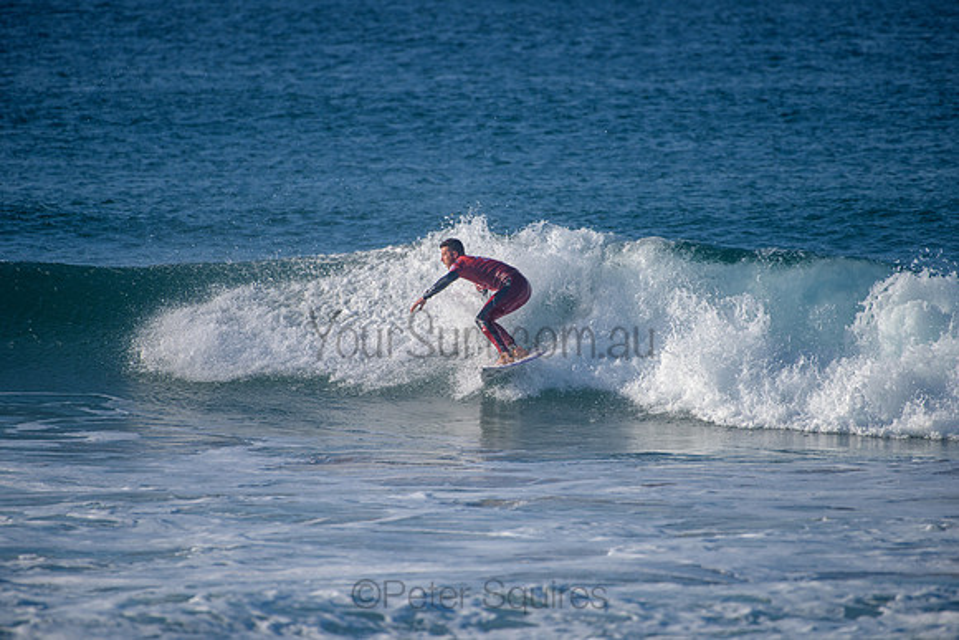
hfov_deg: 4.0
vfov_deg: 2.7
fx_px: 13784
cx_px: 480
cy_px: 320
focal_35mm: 517
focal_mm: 500
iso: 250
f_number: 5.6
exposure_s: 1/2000
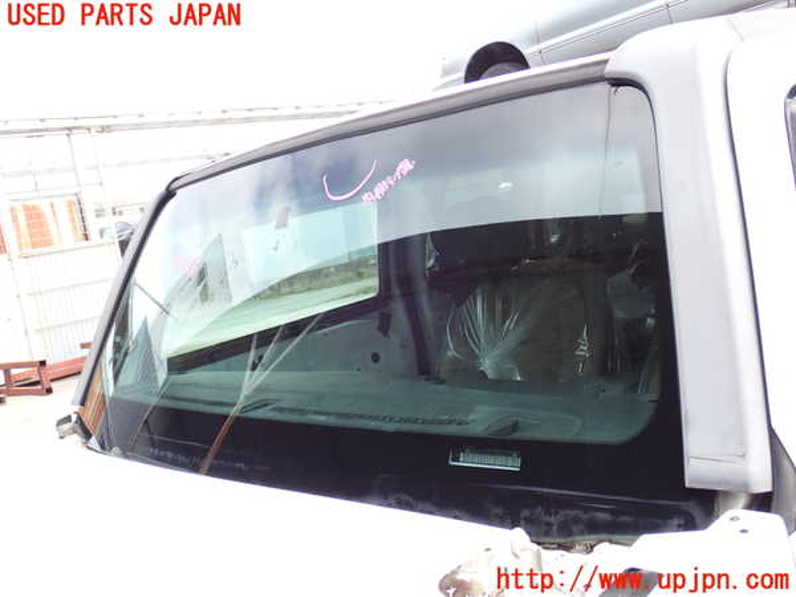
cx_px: 398
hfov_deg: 49.0
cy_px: 298
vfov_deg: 37.7
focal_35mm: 38
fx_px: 874
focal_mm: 6.83
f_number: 3.5
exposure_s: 1/160
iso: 100
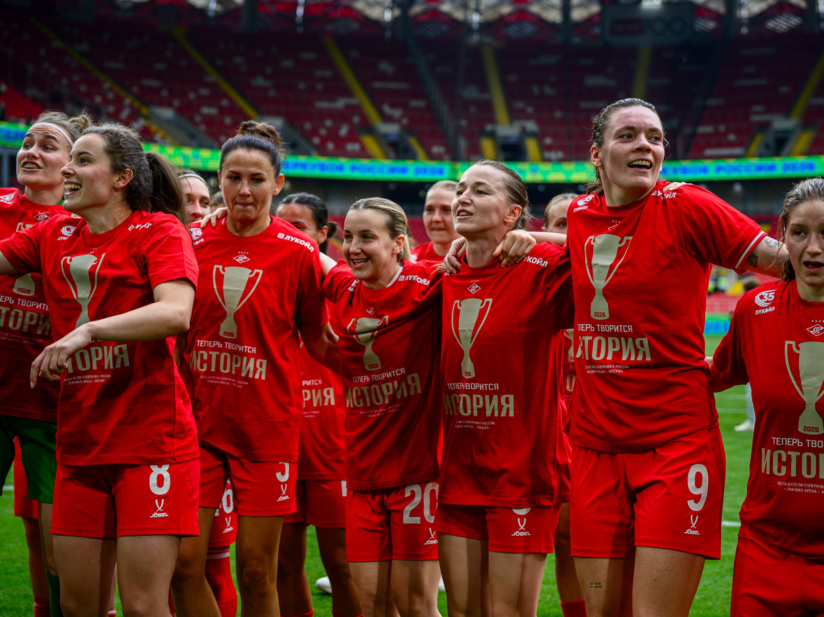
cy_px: 307
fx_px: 1761
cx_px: 448
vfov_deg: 19.9
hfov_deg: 26.3
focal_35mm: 74
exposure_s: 1/1000
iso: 800
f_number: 4
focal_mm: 68
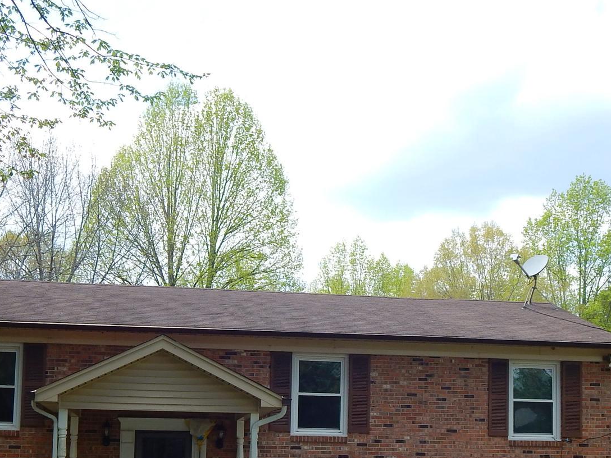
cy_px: 376
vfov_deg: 22.6
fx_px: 1130
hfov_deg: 30.2
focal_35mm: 64
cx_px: 371
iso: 125
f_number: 3.3
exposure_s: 1/640
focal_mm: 6.1
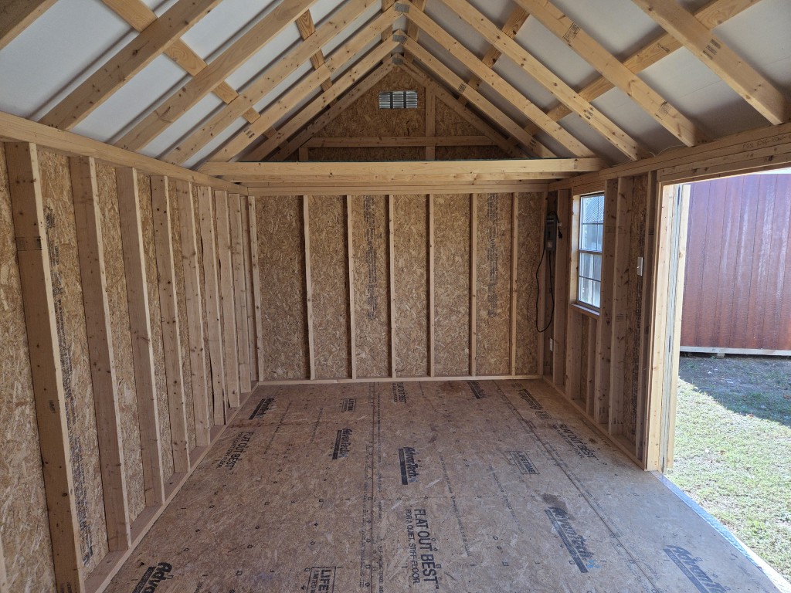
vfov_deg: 58.9
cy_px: 296
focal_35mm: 23
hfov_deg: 73.9
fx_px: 526
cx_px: 396
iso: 40
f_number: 1.8
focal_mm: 5.4
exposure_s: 1/180
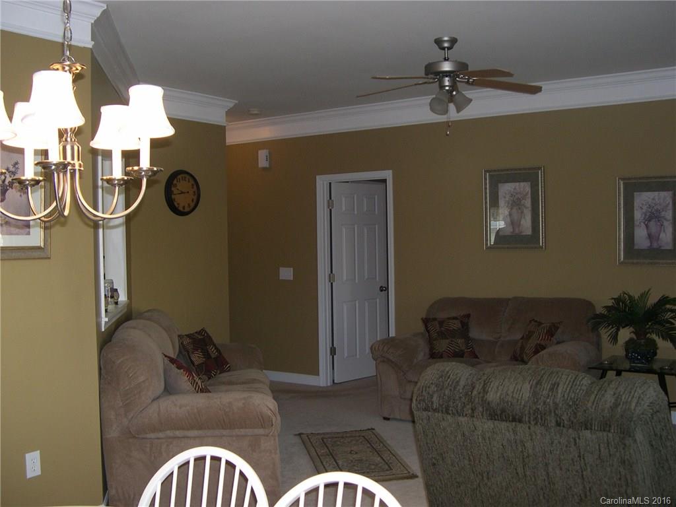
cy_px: 254
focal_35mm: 38
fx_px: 742
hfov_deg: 49.0
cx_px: 338
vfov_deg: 37.7
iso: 154
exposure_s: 1/60
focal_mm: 8
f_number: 2.8
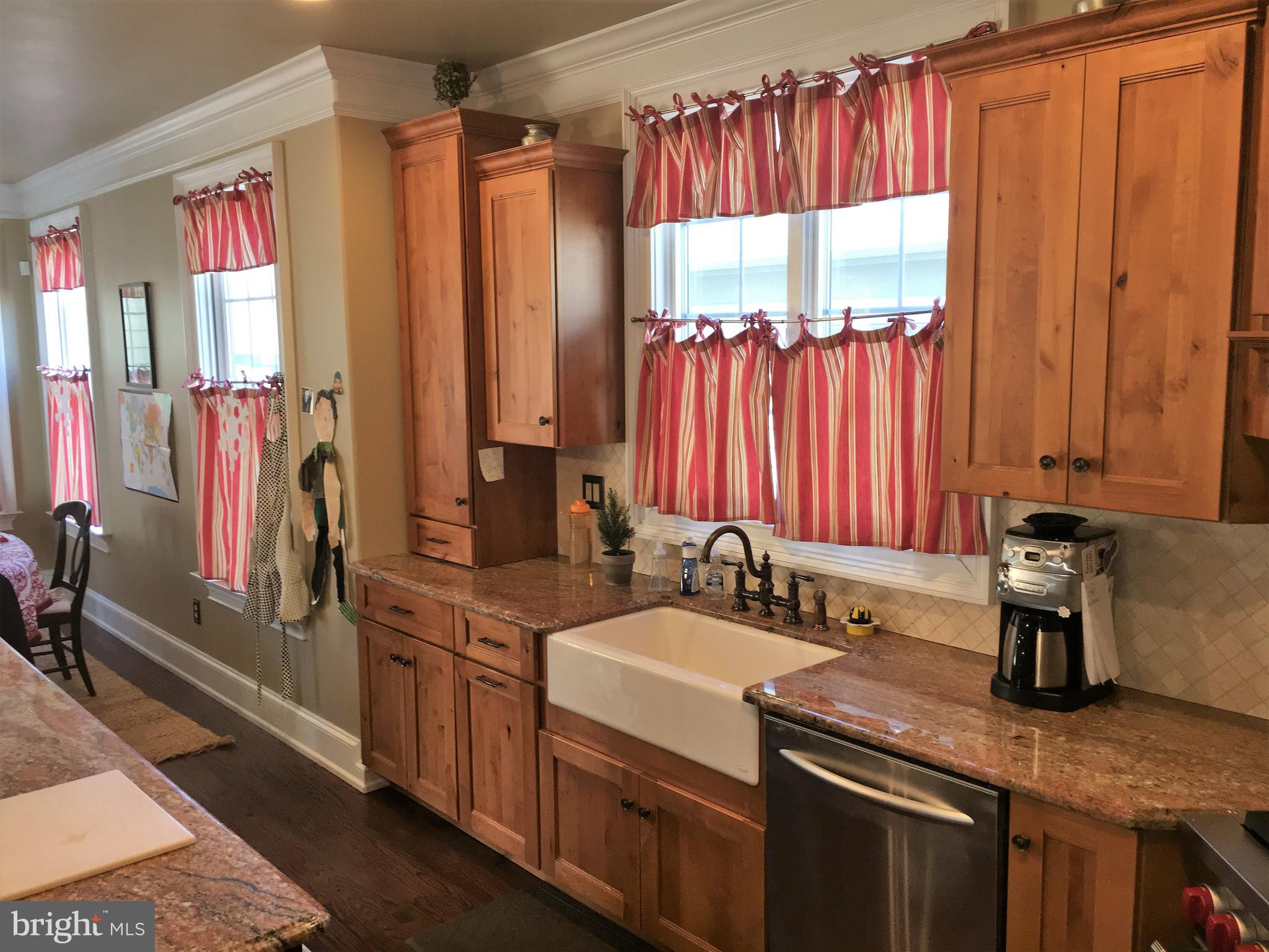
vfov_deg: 48.2
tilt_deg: -8.0
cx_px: 634
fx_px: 1063
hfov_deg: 61.7
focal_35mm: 29
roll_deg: -0.1
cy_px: 476
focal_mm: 4.15
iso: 64
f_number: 2.2
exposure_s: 1/30
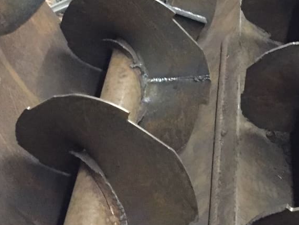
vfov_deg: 17.4
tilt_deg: -31.8
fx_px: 717
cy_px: -2
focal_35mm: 83
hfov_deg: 23.3
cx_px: 225
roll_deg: +0.8
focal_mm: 4.15
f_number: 2.2
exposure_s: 1/15
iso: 400
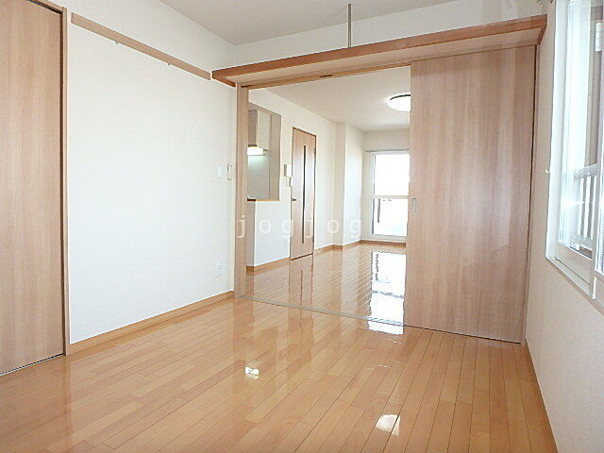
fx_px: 366
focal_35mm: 21
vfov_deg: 63.4
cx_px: 302
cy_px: 226
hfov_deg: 79.0
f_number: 3.5
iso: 160
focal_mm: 3.7
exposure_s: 1/60
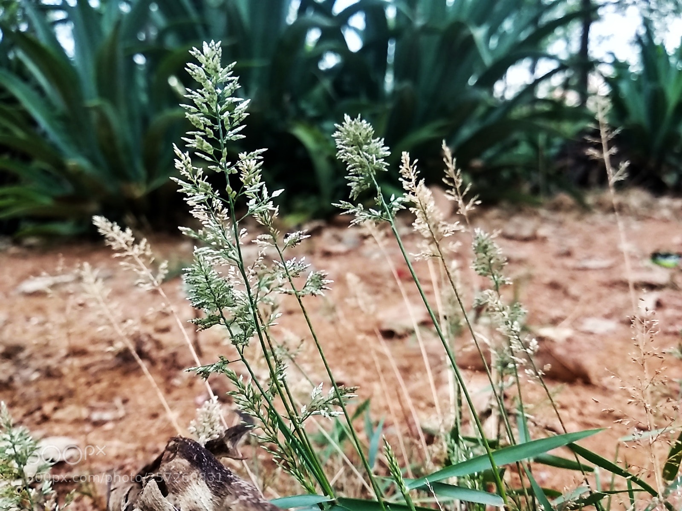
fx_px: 512
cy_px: 256
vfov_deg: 53.1
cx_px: 341
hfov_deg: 67.3
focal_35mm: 26
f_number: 2.2
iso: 500
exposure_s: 1/33
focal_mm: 3.81
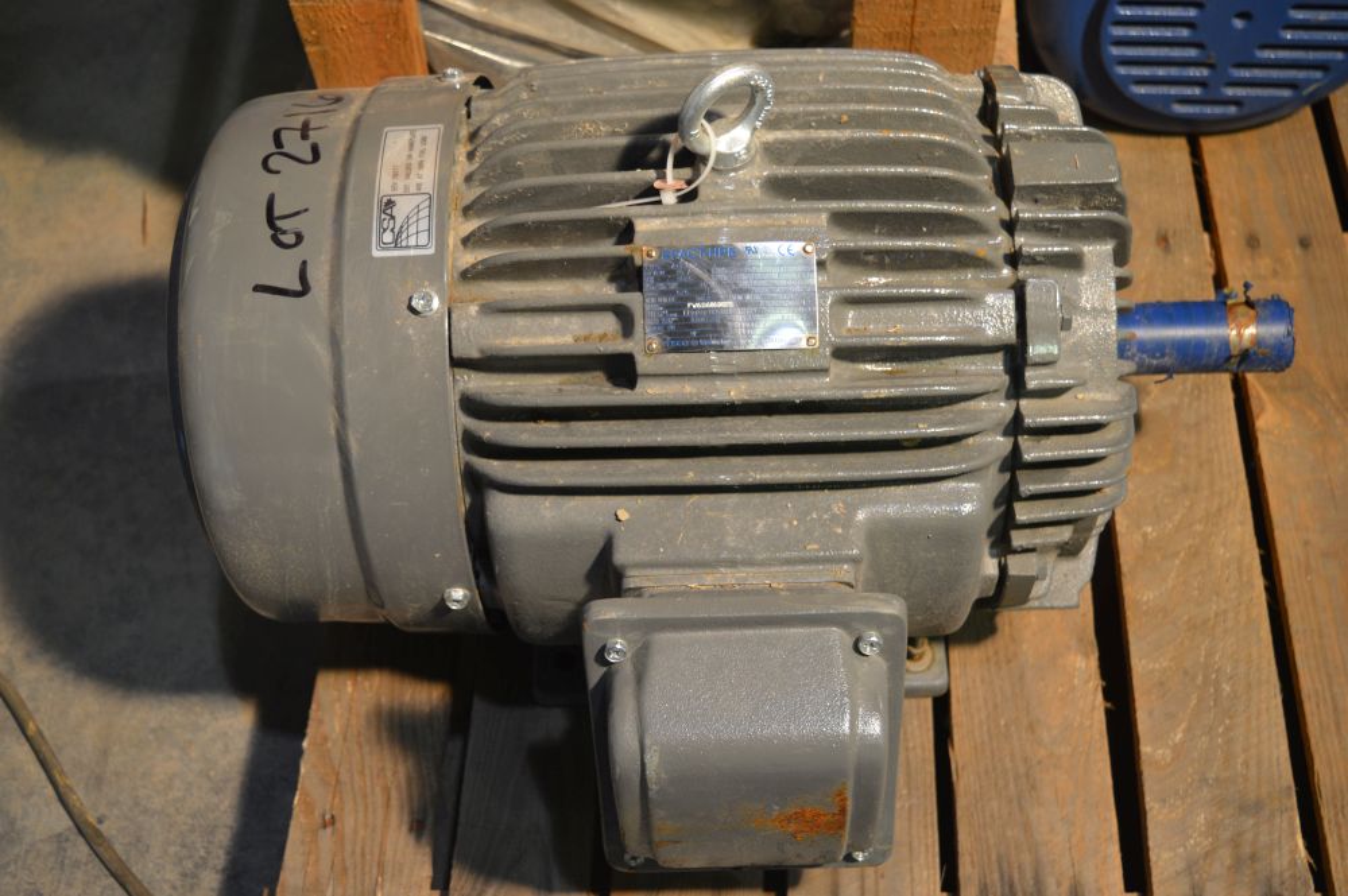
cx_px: 674
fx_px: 1515
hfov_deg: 48.0
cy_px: 448
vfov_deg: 33.0
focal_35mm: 40
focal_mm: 27
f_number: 4
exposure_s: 1/25
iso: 400
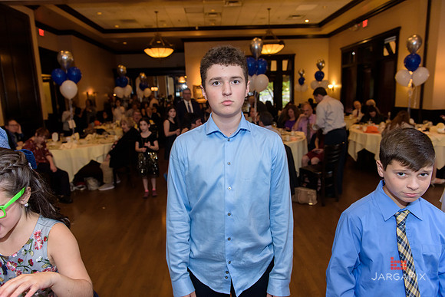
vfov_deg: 53.2
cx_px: 222
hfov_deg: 73.7
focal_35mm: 24
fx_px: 297
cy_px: 148
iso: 1600
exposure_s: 1/125
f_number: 3.2
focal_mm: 24
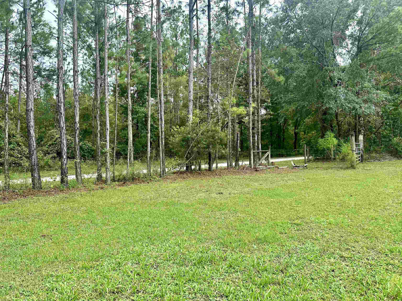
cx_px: 201
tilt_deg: +0.1
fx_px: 279
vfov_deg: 56.8
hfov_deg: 71.6
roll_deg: +0.6
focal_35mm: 24
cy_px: 150
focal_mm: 6.86
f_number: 1.78
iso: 80
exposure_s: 1/962
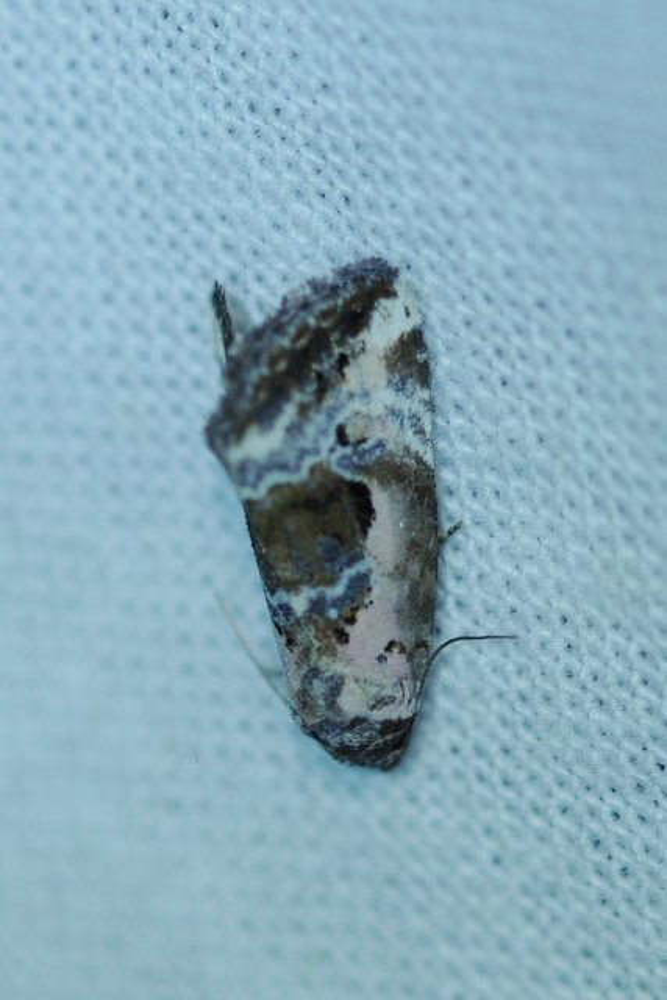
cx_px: 334
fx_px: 4374
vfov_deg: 13.0
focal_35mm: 158
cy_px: 500
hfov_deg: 8.7
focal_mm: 105
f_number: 5.6
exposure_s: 1/250
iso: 500
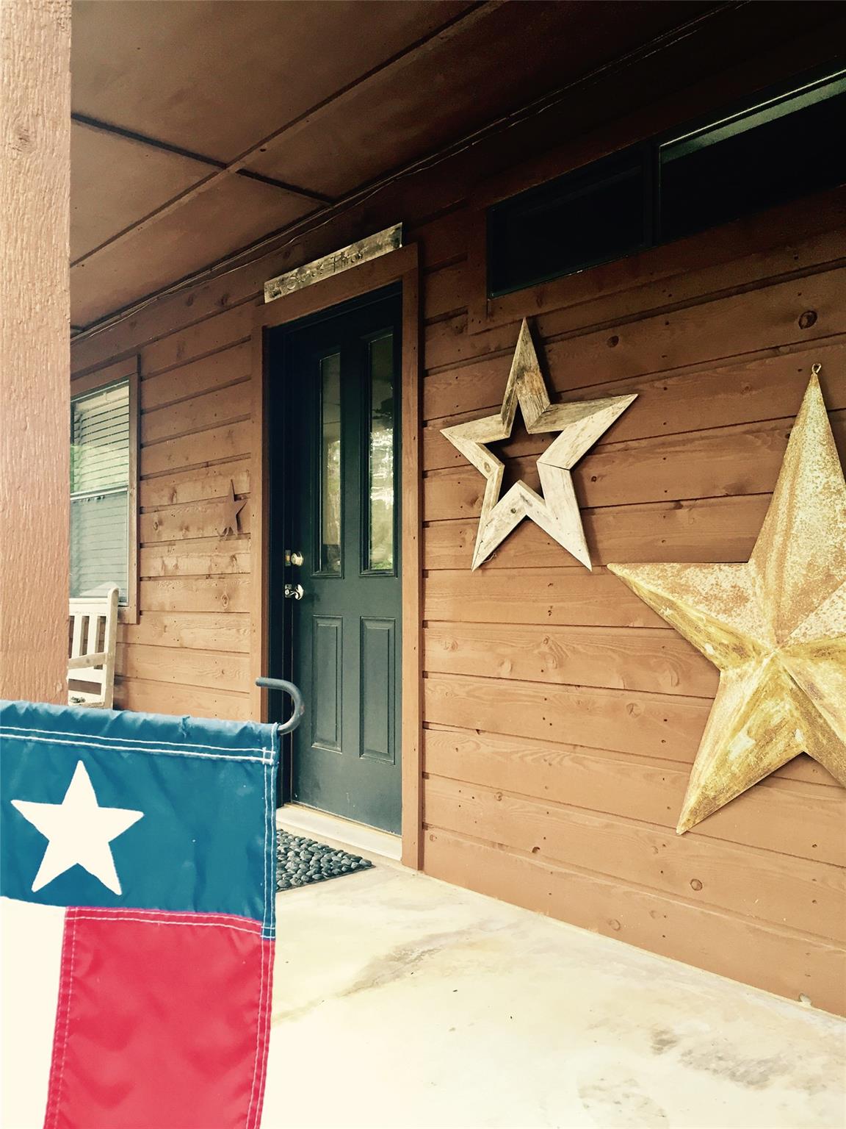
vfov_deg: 61.7
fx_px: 945
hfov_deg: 48.2
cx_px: 423
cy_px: 564
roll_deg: +0.6
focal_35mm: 29
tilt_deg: +3.3
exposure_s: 1/40
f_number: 2.2
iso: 32
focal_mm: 4.15
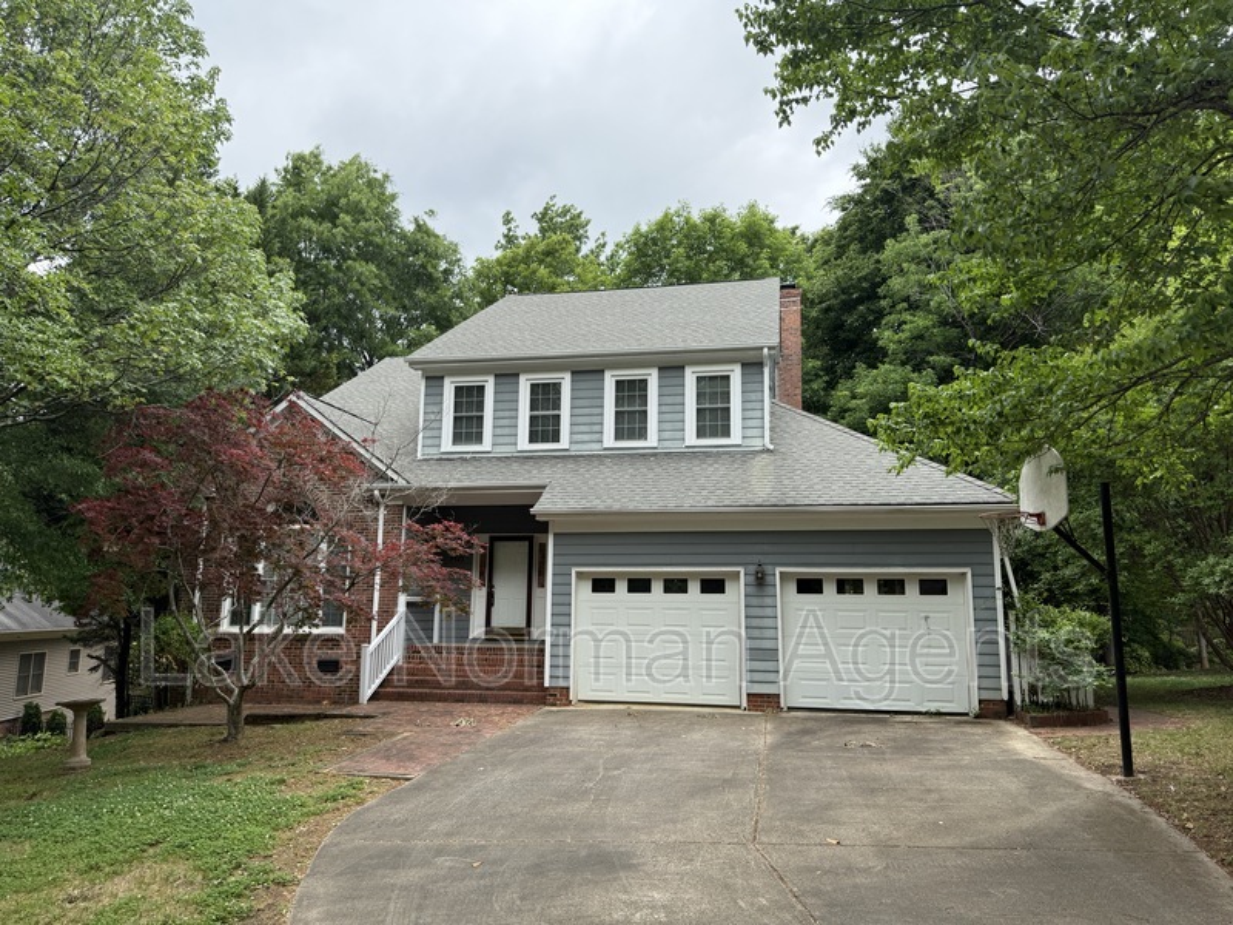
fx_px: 855
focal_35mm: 24
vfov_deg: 56.8
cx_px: 616
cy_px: 462
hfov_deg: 71.6
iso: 100
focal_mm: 6.76
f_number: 1.78
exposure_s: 1/1812
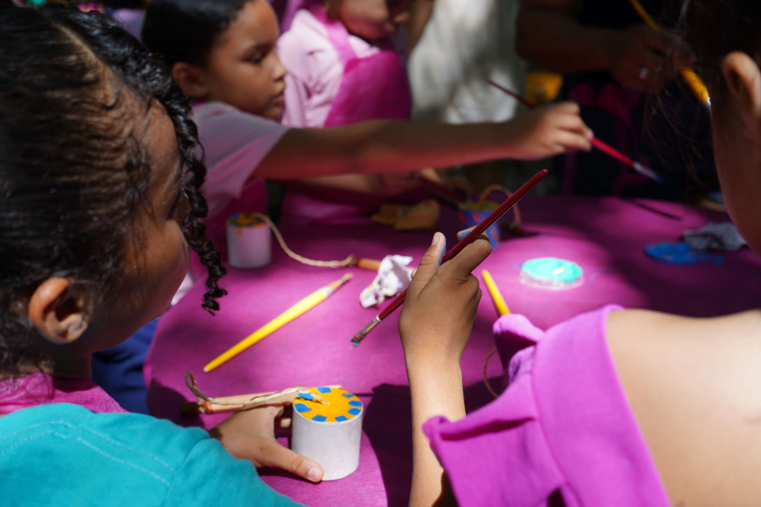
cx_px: 380
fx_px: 846
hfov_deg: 48.5
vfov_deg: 33.4
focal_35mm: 40
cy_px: 254
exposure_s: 1/125
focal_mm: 40
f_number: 5.6
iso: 100
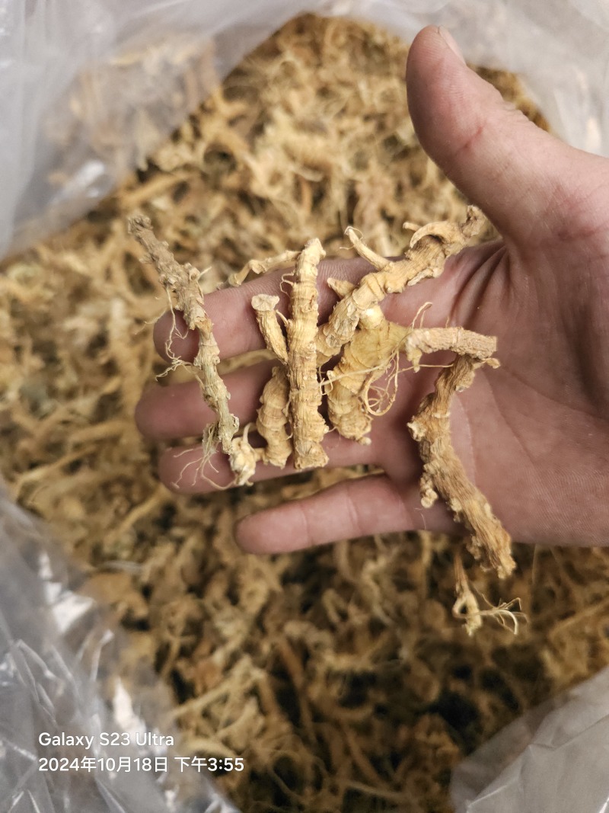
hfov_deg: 58.9
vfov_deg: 73.9
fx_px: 540
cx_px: 304
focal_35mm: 23
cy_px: 406
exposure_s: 1/350
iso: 1600
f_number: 1.7
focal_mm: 6.3
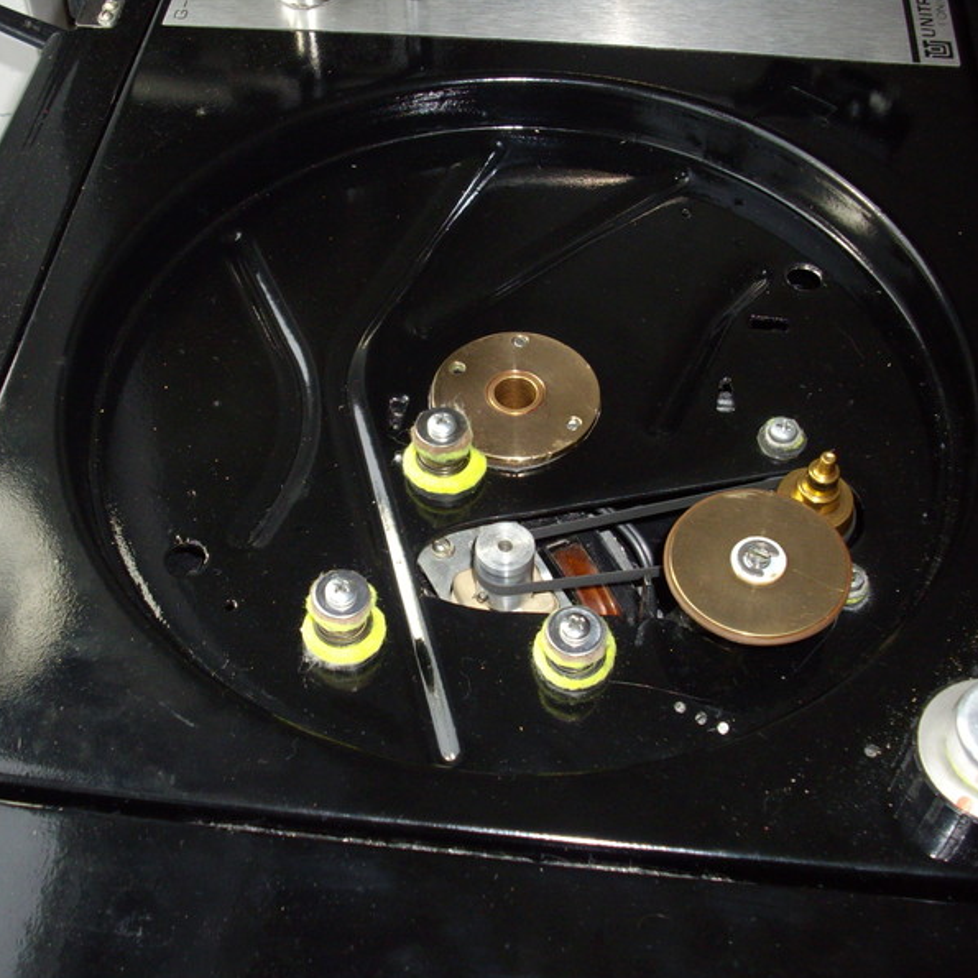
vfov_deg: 38.3
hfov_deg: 38.2
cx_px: 406
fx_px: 1406
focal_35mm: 44
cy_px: 491
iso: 160
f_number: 2.8
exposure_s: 1/50
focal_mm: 6.2
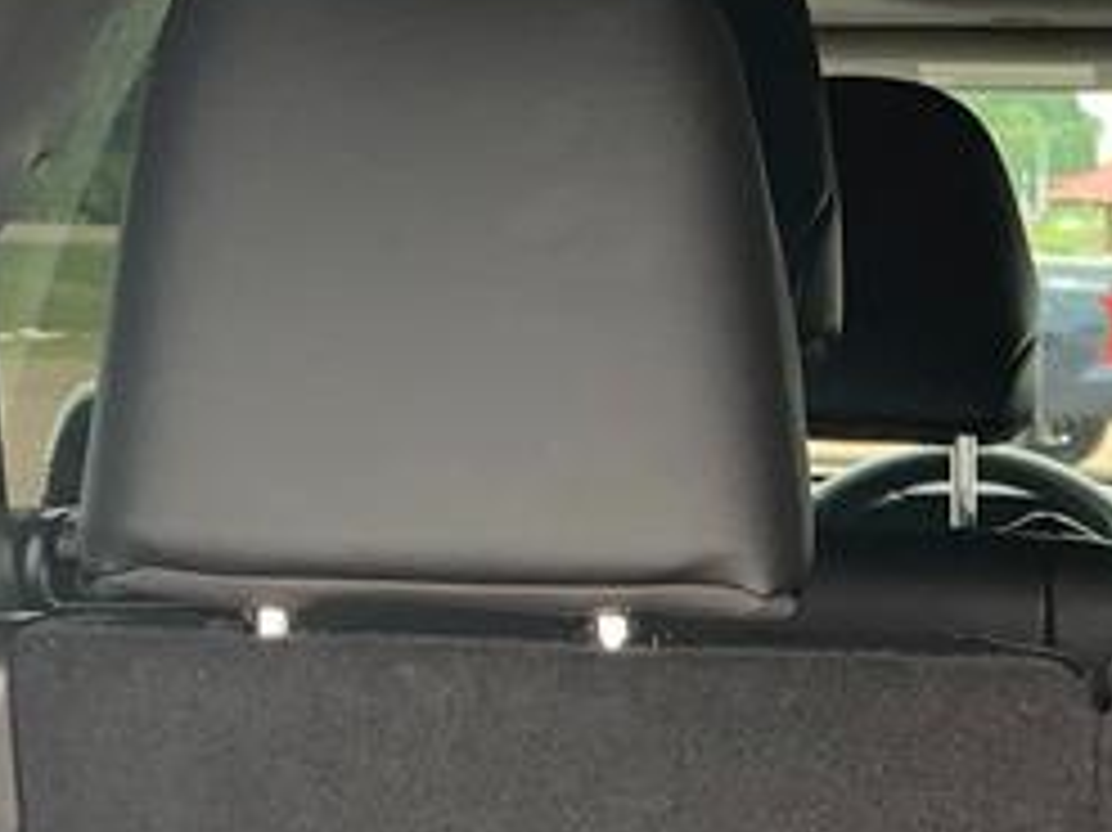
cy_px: 1664
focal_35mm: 135
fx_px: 4335
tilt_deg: -18.2
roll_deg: -2.9
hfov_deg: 13.9
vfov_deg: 10.1
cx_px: 1567
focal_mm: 4.25
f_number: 1.8
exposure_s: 1/121
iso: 40
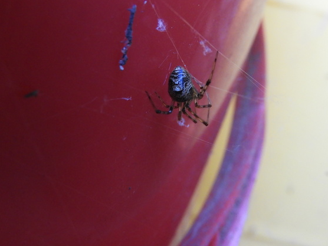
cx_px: 166
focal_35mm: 46
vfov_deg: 31.4
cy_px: 91
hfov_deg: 41.2
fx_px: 436
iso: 400
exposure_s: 1/25
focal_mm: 5.4
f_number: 3.5
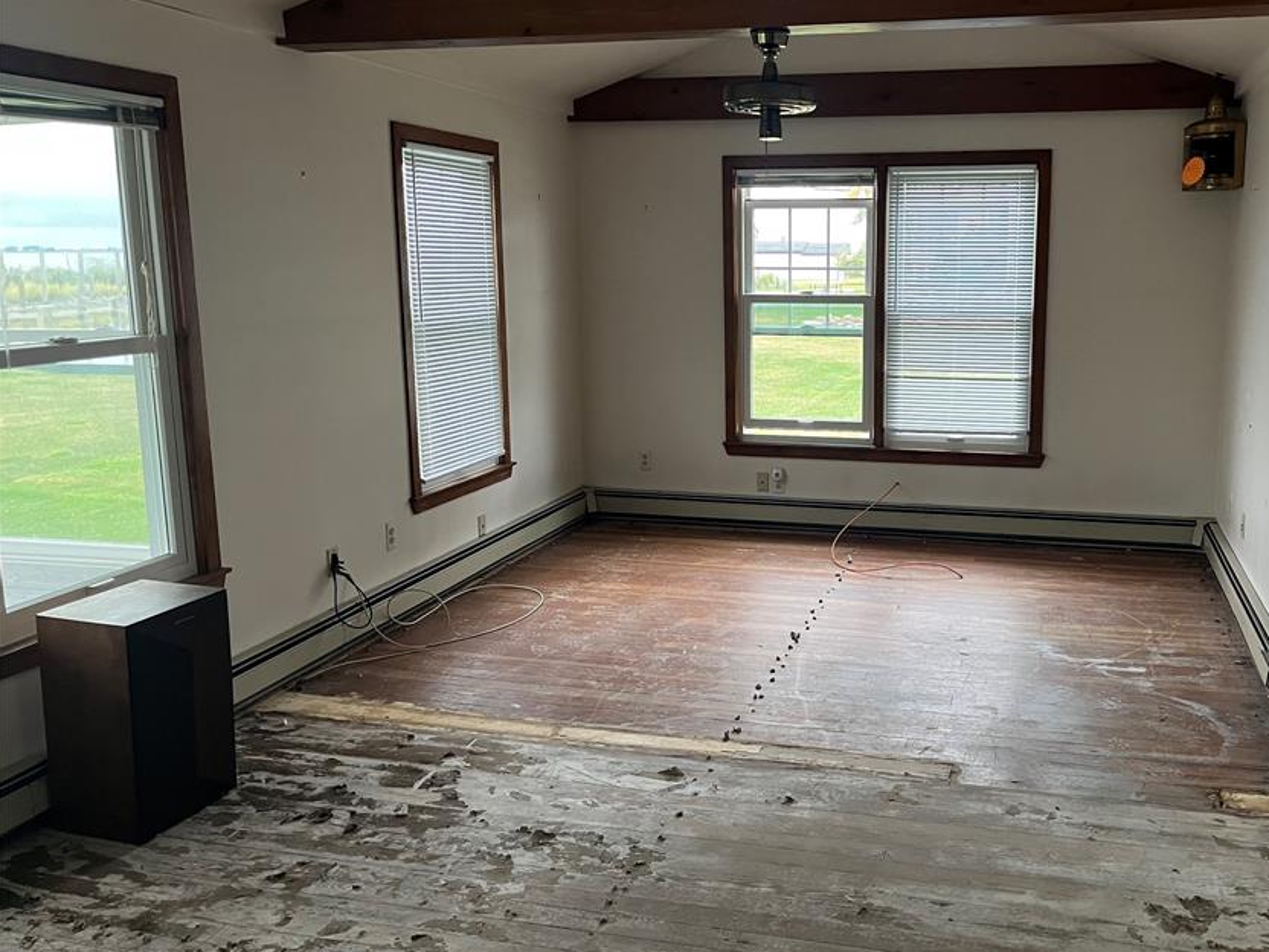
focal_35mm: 32
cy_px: 435
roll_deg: +0.3
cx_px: 779
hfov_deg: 56.3
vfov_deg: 44.1
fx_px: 1173
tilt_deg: -11.5
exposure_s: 1/60
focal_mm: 5.1
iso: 160
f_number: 1.6
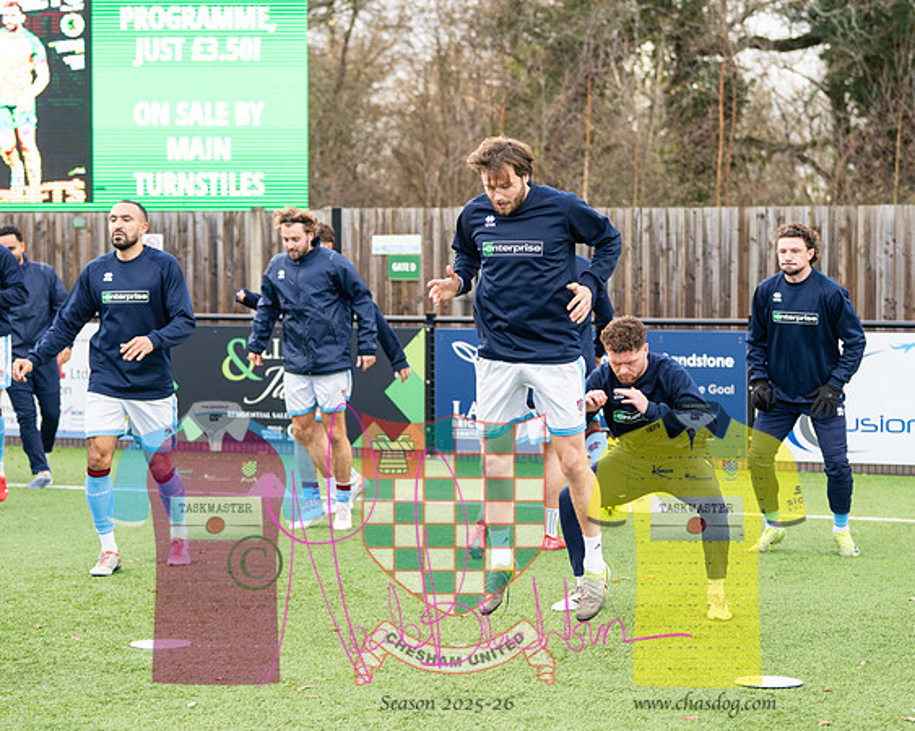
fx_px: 2654
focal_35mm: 98
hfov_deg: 19.6
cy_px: 366
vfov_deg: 15.7
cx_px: 443
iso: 800
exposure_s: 1/1600
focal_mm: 58
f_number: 2.4
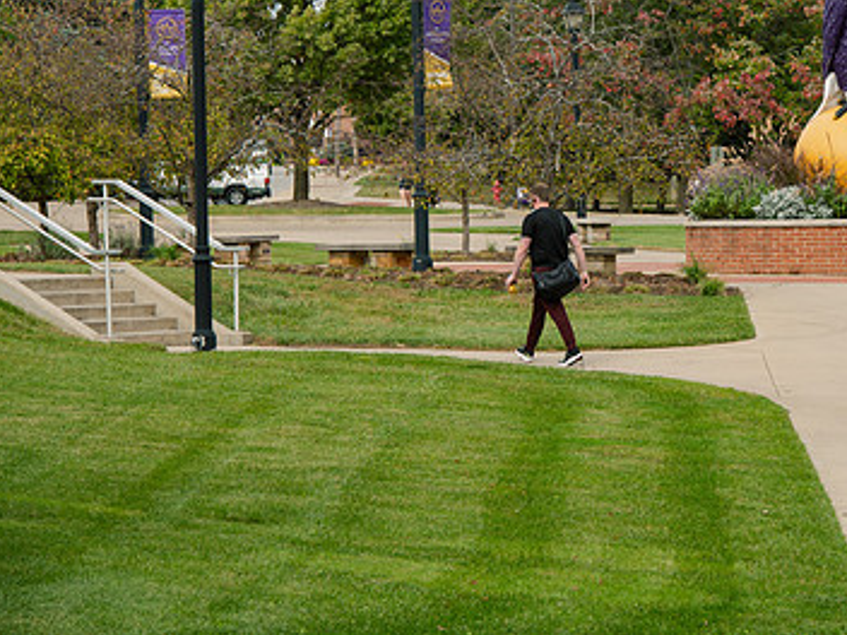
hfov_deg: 8.6
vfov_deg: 6.5
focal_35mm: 230
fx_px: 5628
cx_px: 686
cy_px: 174
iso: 250
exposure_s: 1/320
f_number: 8
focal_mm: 145
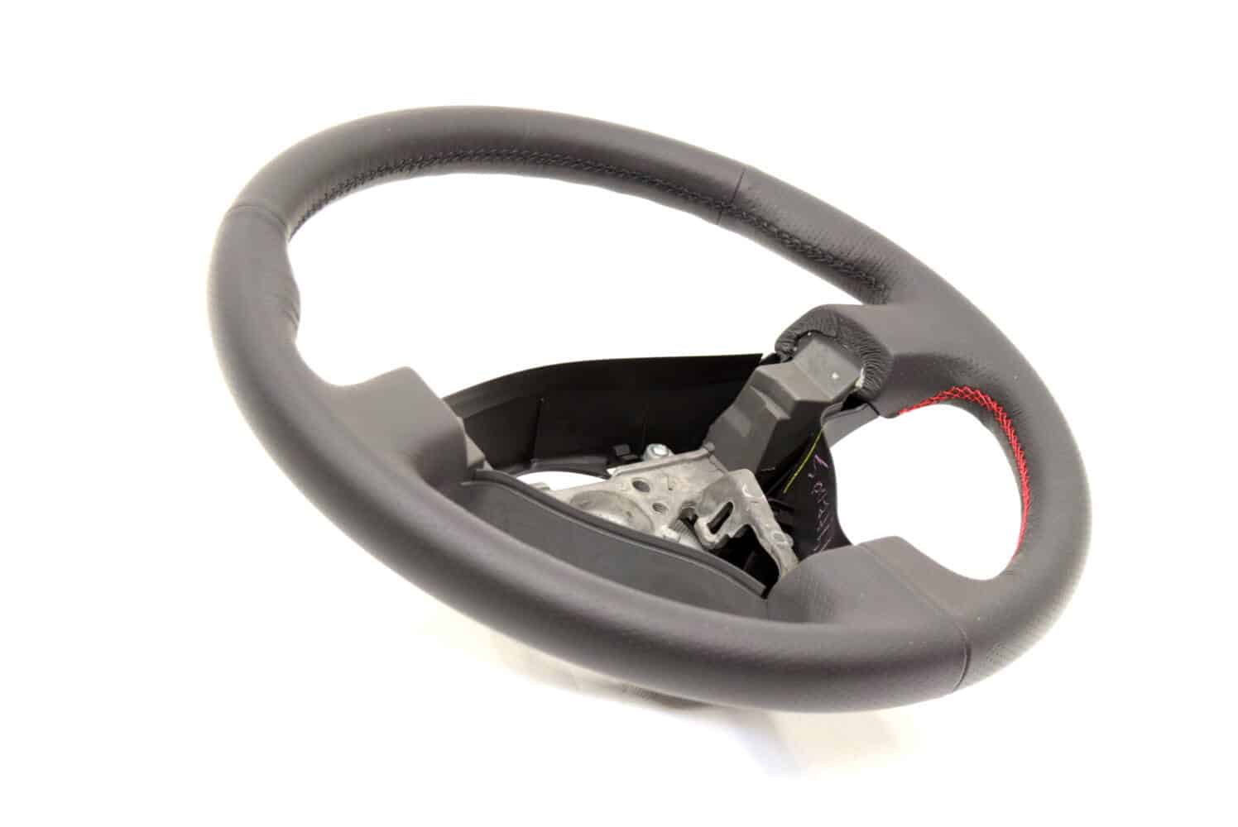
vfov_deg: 20.2
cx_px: 619
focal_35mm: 68
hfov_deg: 29.8
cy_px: 414
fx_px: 2323
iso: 400
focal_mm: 45
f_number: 5
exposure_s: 1/100
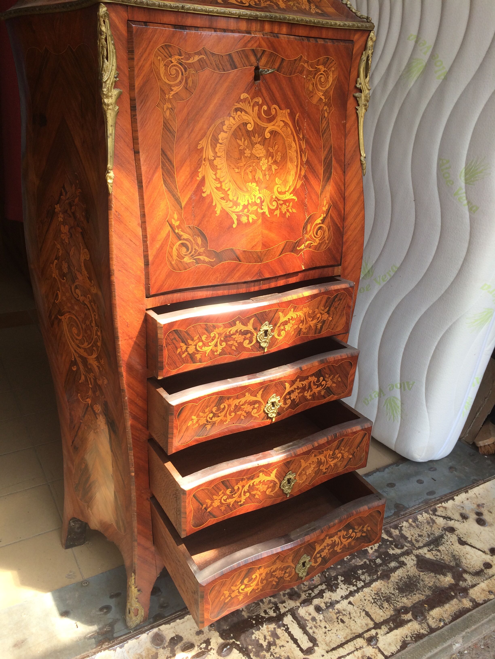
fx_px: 553
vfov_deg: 61.7
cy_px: 330
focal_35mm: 29
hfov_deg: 48.2
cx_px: 248
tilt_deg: -24.0
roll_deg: -1.5
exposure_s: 1/263
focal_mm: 4.15
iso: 32
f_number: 2.2
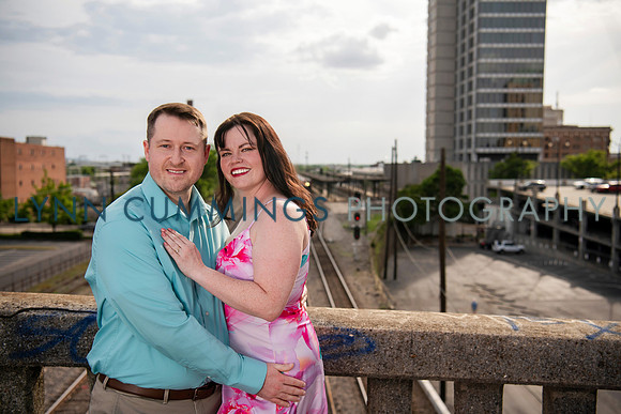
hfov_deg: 48.4
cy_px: 207
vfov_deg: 33.4
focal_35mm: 40
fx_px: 690
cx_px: 310
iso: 200
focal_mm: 40
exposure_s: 1/2500
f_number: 4
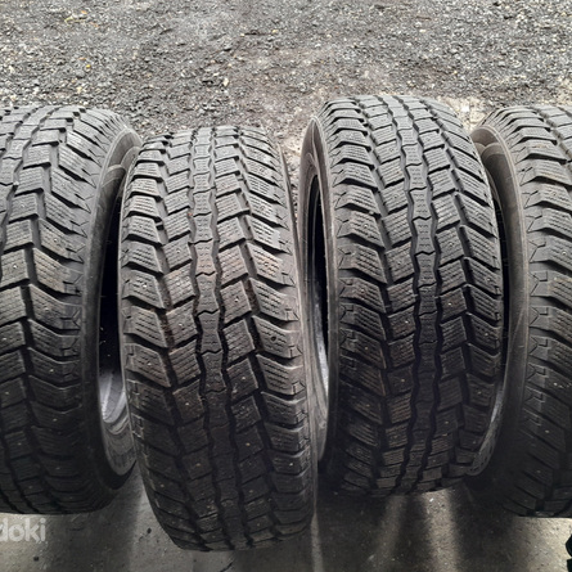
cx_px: 303
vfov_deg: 52.5
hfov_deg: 52.5
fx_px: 580
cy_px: 285
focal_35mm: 31
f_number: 1.8
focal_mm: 3.98
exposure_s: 1/50
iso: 200
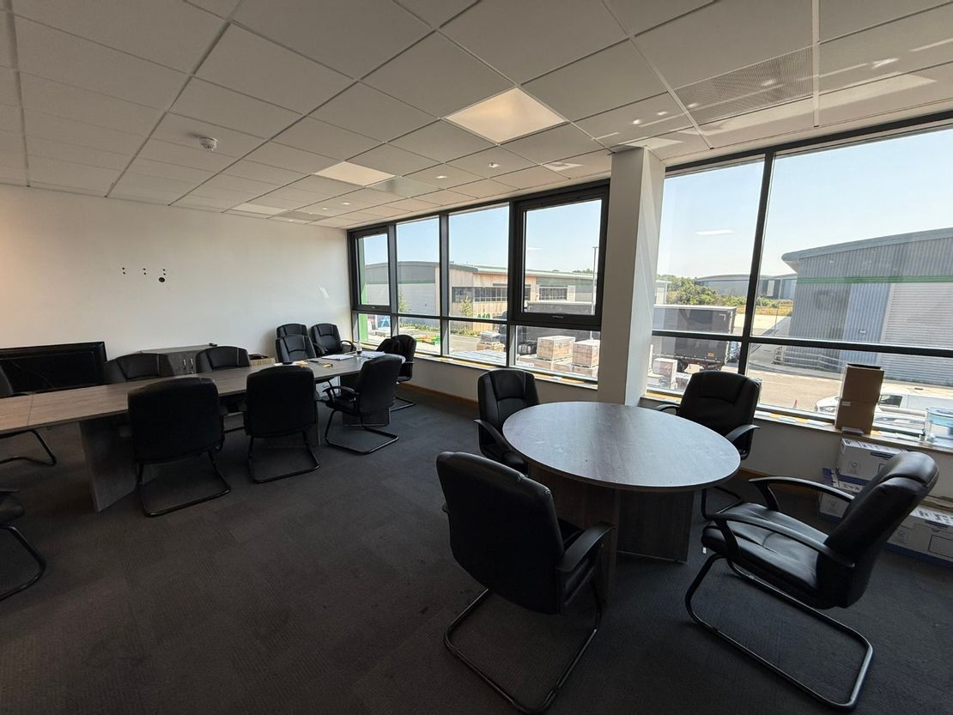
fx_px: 386
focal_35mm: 14
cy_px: 358
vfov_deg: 85.7
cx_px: 476
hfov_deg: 102.1
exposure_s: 1/237
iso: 64
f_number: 2.2
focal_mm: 2.22
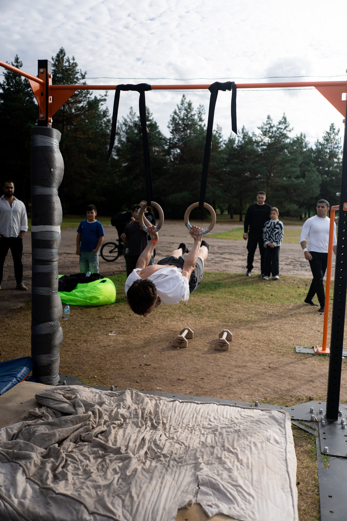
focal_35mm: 35
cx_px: 174
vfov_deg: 54.4
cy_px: 260
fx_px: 506
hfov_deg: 37.9
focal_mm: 35
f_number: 2.5
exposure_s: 1/4000
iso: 100
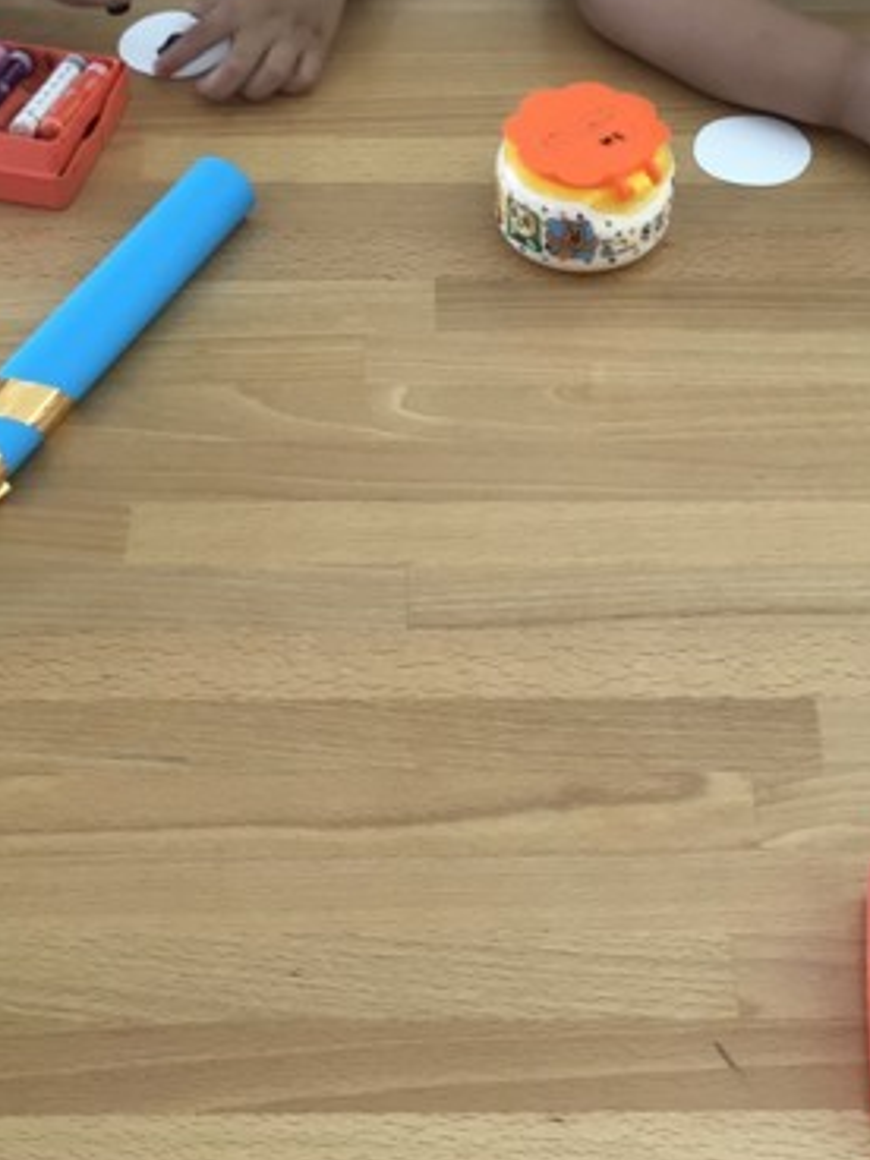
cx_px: 498
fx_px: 2614
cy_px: 403
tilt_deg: -42.0
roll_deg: -0.4
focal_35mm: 78
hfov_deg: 18.9
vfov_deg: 24.9
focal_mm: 3.99
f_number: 1.8
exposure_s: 1/60
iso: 32
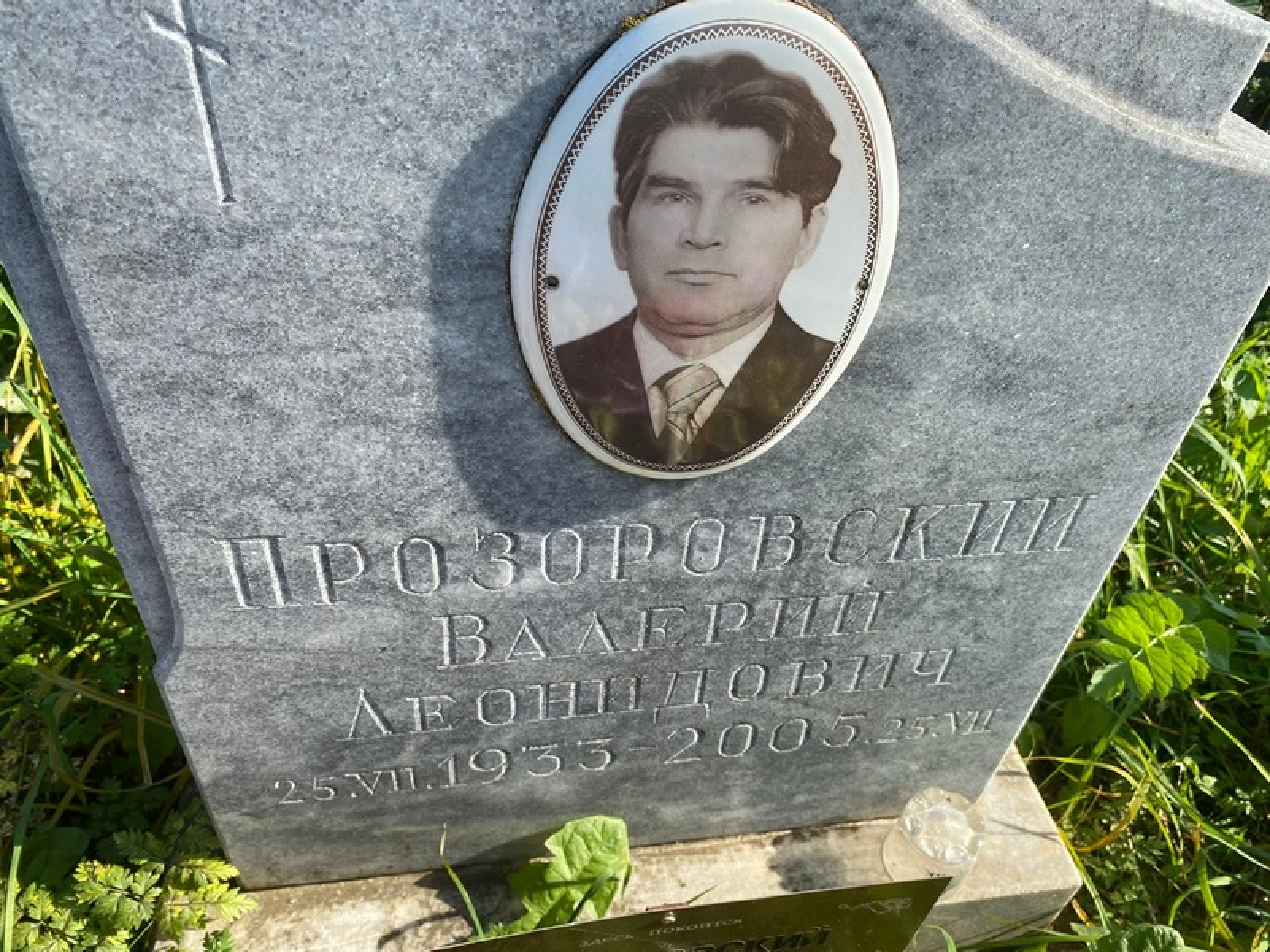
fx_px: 954
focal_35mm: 26
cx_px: 635
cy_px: 476
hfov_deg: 67.3
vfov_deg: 53.1
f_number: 1.8
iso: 32
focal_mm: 4.25
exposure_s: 1/1114
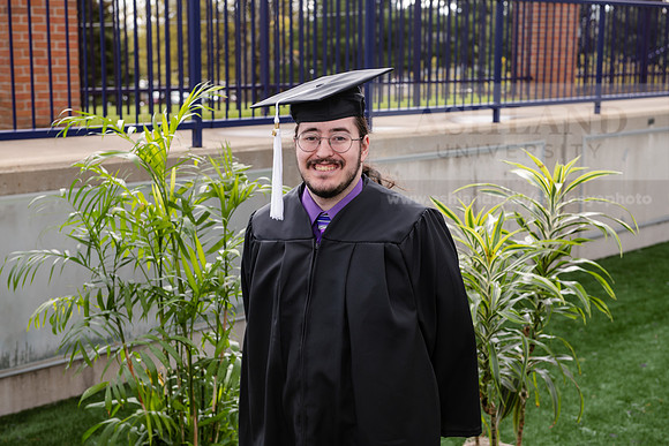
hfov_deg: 34.5
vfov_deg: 23.4
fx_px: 1078
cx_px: 334
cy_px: 223
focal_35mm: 58
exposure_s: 1/200
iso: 320
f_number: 5.6
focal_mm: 58
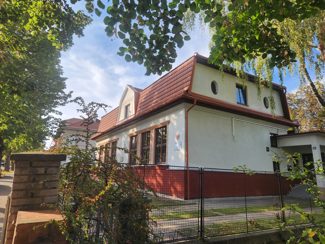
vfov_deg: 58.9
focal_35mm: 23
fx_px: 216
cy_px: 122
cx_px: 162
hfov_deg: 73.9
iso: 20
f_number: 1.8
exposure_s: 1/843
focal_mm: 5.4
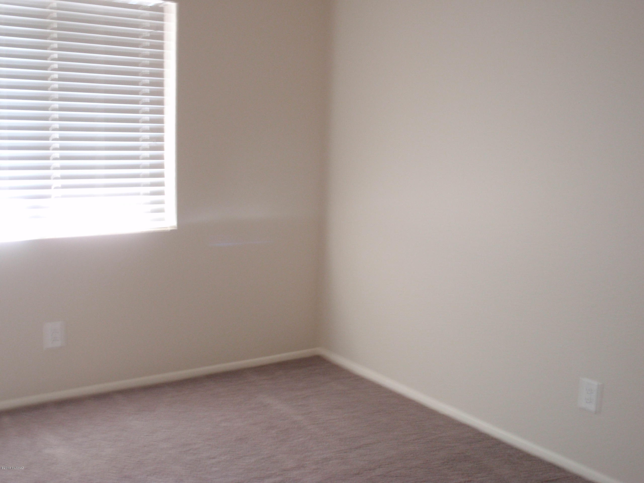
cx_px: 322
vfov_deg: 36.0
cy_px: 242
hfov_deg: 46.8
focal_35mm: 40
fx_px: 744
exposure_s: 1/10
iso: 200
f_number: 3.9
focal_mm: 7.25
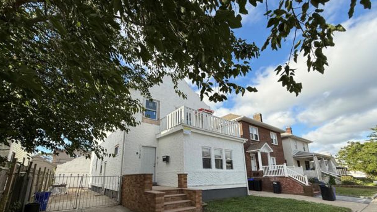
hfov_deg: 99.4
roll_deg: +1.3
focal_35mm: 16
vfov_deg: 65.6
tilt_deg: +13.6
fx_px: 160
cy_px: 138
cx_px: 184
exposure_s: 1/1189
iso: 50
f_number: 2.2
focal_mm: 2.22
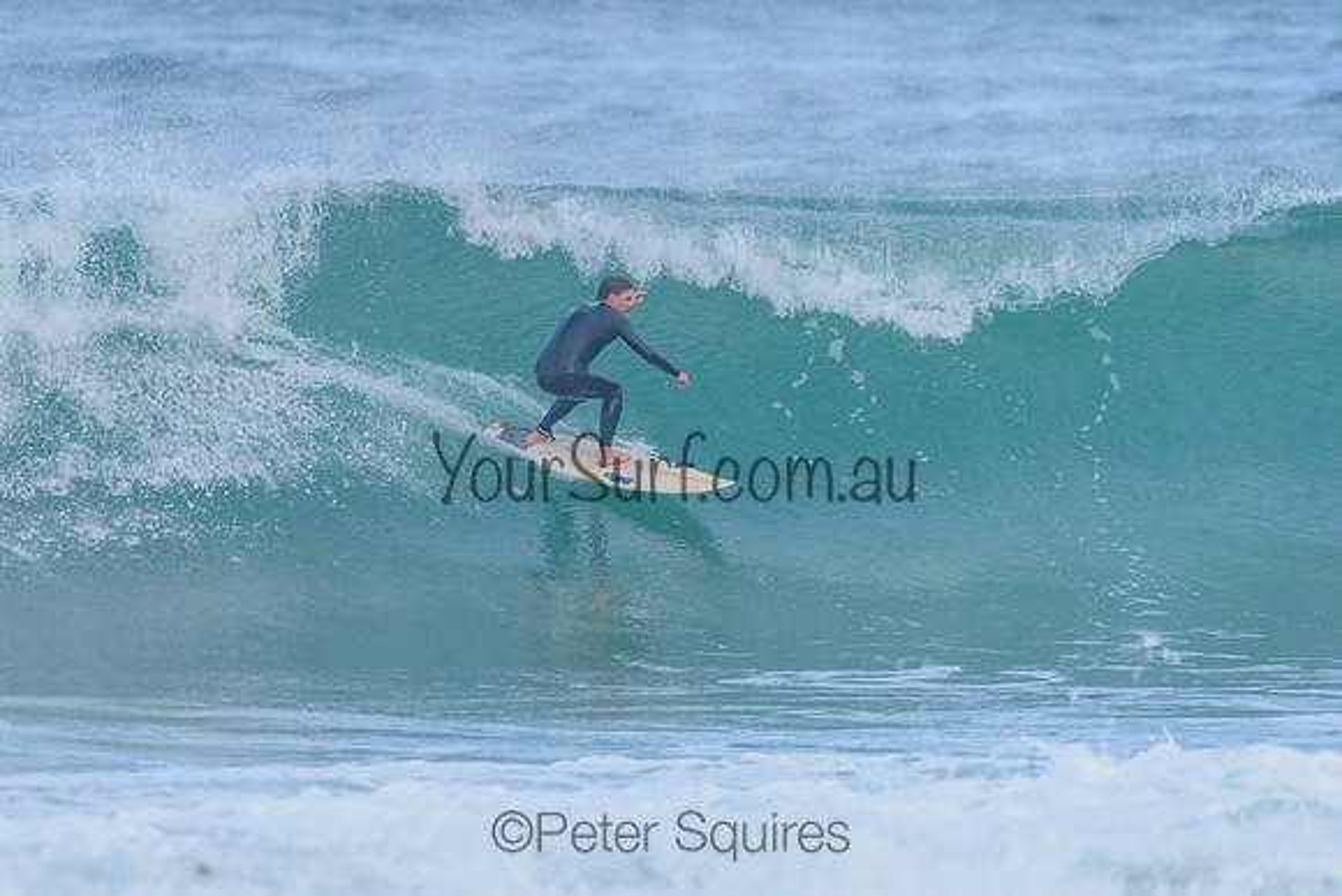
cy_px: 353
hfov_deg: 3.4
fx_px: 22839
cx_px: 525
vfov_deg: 2.2
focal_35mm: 613
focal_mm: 500
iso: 720
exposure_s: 1/2000
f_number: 5.6
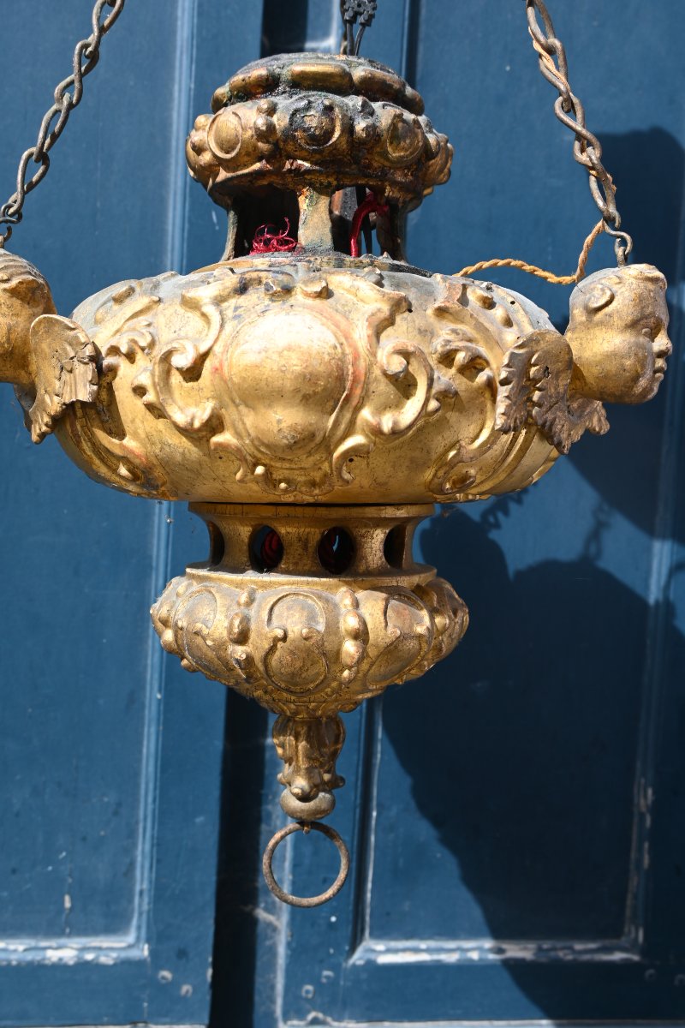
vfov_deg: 49.6
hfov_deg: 34.2
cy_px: 514
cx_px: 342
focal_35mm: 39
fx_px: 1113
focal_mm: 26
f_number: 5.6
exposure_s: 1/250
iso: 100
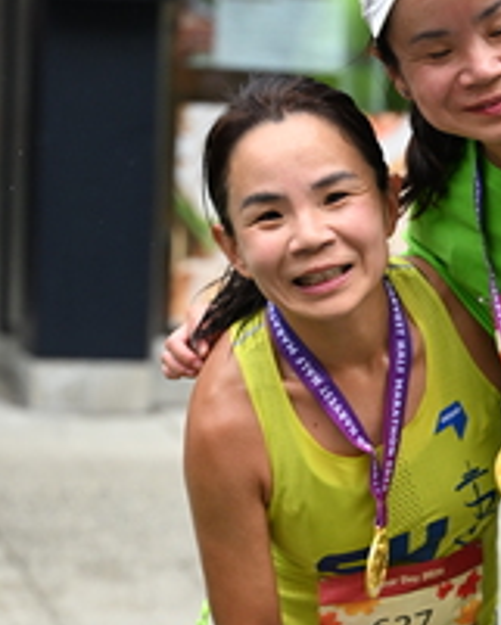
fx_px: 3334
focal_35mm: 180
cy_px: 588
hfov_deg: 8.6
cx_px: 481
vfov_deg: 10.6
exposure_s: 1/1600
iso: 1250
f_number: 2.8
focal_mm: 70
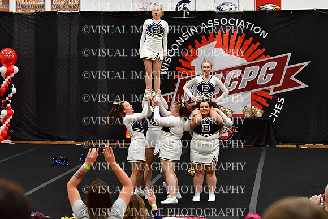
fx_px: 957
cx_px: 164
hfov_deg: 19.5
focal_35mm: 105
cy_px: 110
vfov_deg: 13.0
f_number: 4
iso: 4000
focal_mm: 70
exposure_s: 1/500
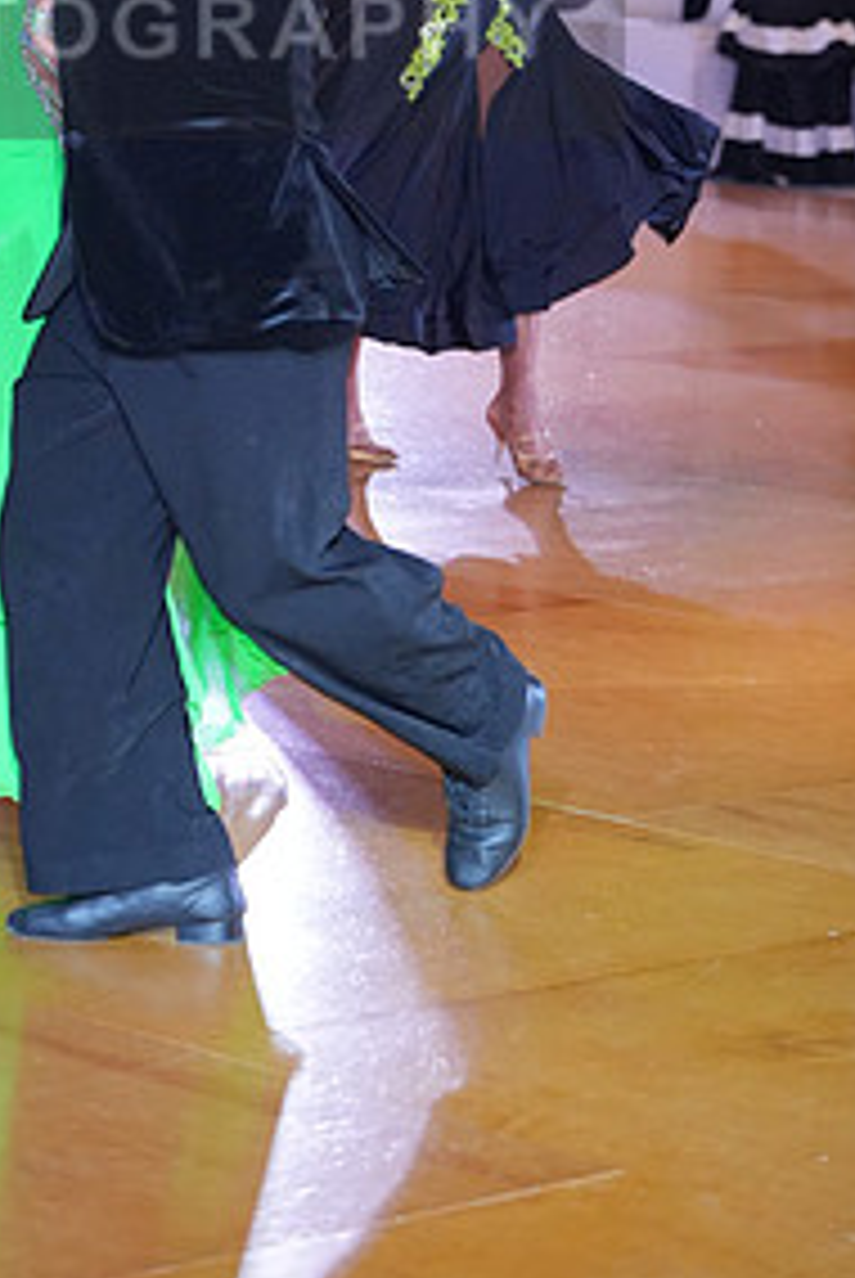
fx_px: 5579
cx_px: 7
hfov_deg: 8.7
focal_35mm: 157
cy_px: -9
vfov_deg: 12.9
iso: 3200
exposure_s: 1/500
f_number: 3.5
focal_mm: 77
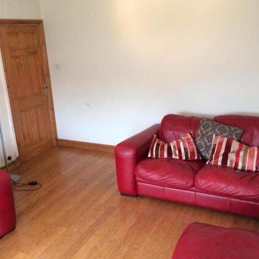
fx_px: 296
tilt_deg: -17.4
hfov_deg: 47.2
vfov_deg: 47.2
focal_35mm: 35
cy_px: 130
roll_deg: +3.0
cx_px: 120
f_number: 2.2
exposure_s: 1/33
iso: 125
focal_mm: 4.15
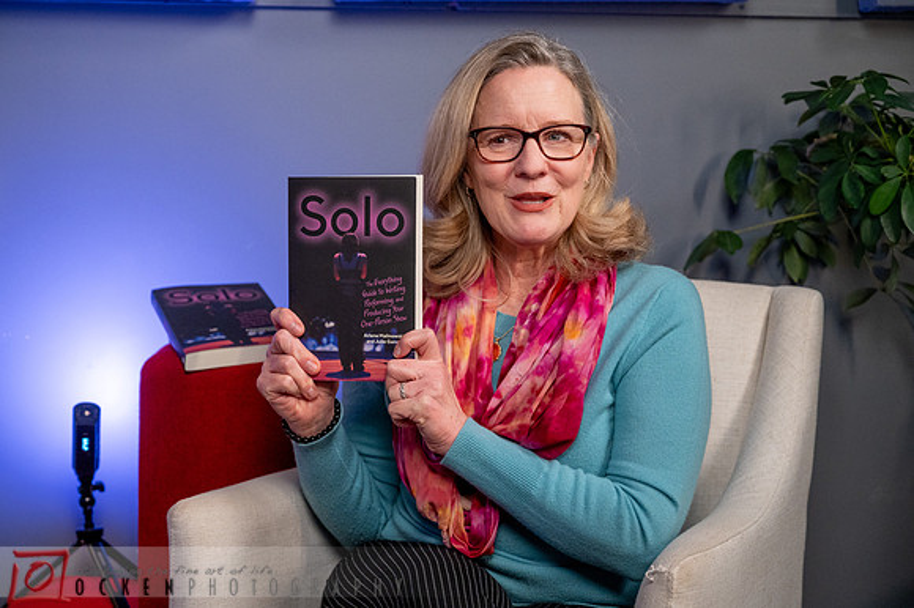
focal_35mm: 67
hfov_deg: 30.2
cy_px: 297
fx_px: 1695
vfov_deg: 20.3
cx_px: 429
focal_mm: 63
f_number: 4
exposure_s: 1/100
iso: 2500
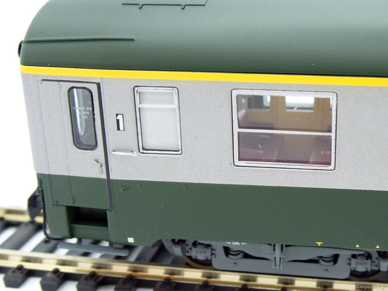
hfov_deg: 49.0
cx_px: 194
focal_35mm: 38
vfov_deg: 37.7
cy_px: 146
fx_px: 426
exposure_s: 1/320
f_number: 3.5
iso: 320
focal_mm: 8.1
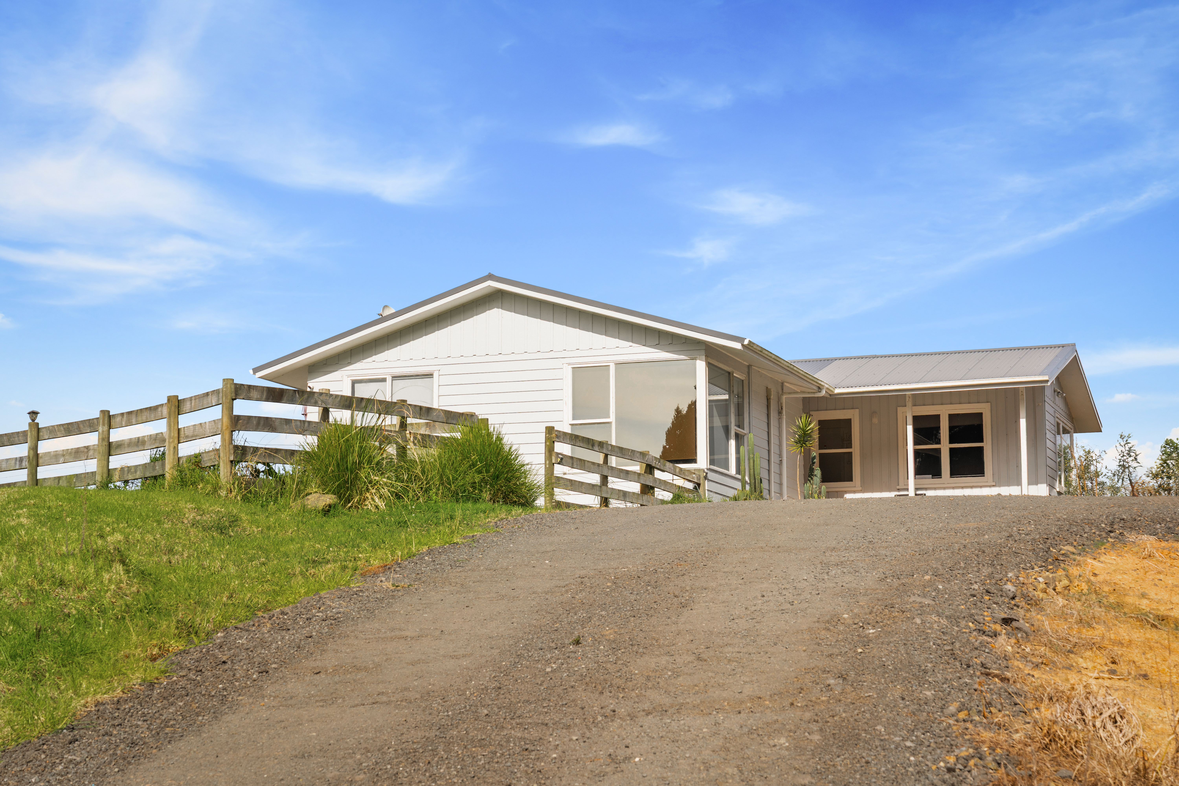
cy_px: 393
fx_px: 2292
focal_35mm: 70
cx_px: 590
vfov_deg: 19.5
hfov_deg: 28.8
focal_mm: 70
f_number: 11
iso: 100
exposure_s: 1/160
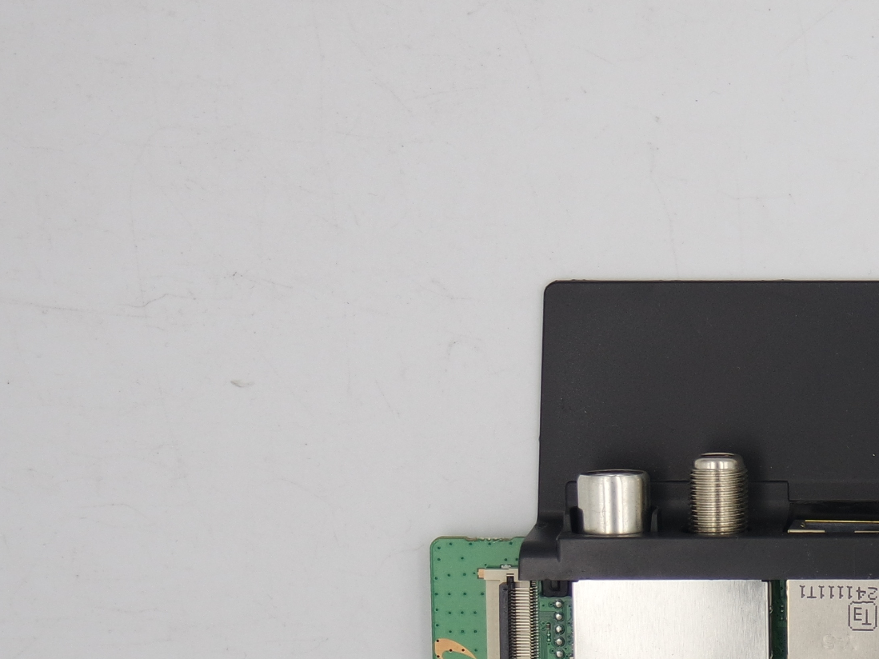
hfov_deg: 15.0
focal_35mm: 125
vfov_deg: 11.8
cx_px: 1153
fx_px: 3174
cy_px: 529
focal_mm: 18
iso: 160
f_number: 4.5
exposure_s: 1/125
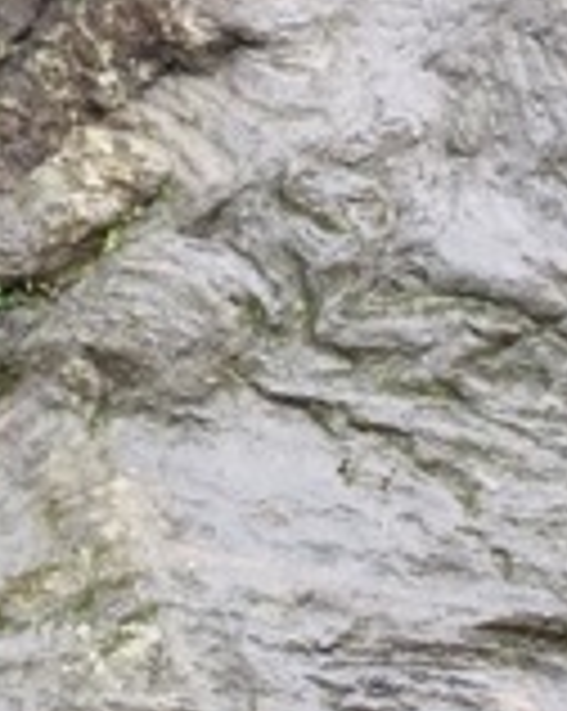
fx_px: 2165
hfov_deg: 14.8
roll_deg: -2.4
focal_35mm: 103
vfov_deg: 16.1
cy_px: -518
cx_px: 86
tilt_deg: +2.8
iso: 25
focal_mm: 4.25
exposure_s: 1/195
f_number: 1.8
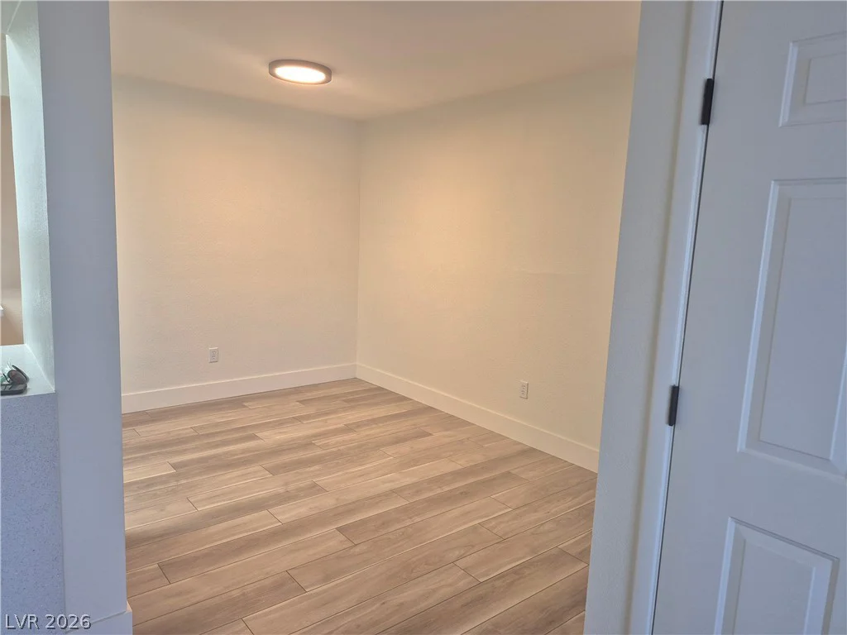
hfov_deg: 73.9
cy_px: 318
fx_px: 563
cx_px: 424
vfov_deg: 58.9
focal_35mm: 23
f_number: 1.8
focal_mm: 5.4
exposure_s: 1/120
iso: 200
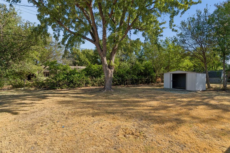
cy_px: 76
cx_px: 115
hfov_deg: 95.0
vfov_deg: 72.1
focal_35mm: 16
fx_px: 105
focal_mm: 11
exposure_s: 1/400
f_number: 9
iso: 100
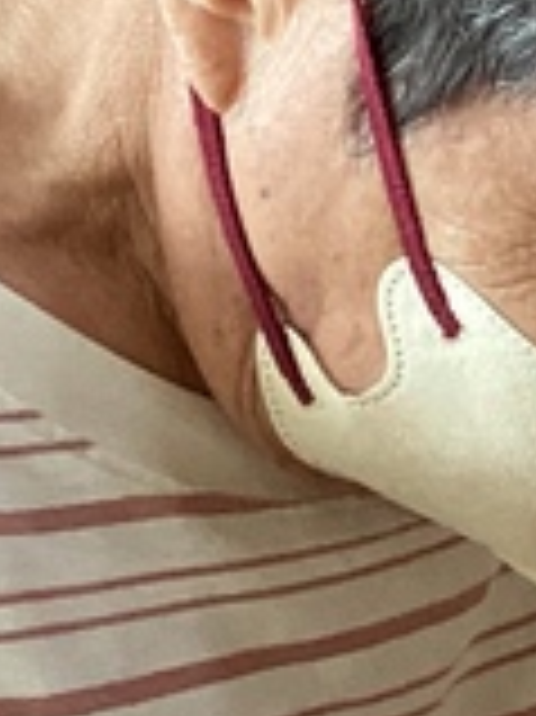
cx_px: 1081
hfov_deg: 7.3
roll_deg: -2.8
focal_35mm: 195
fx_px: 4031
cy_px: 522
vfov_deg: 10.1
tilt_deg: -26.8
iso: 125
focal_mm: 3.3
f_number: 2.4
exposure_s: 1/60
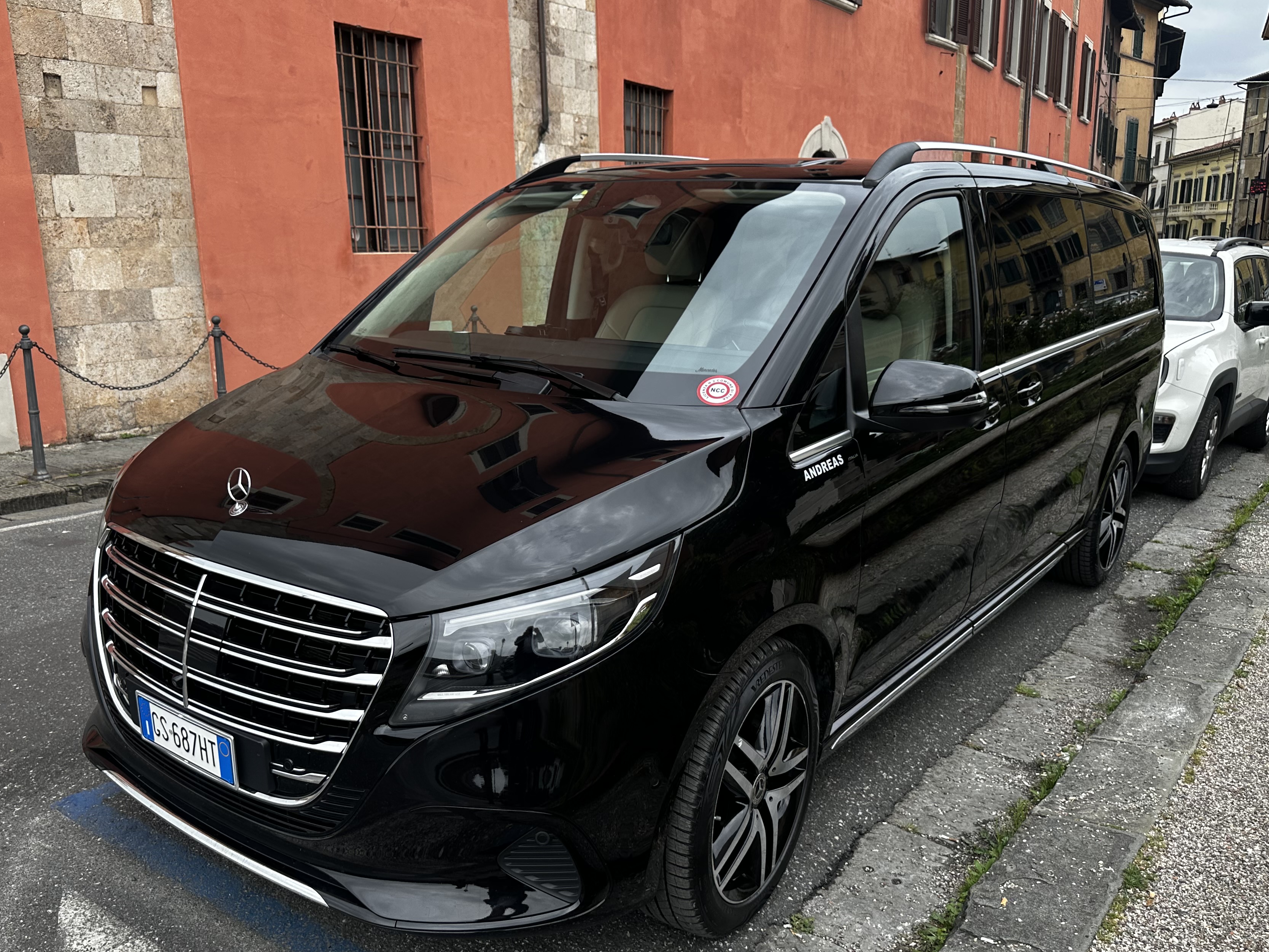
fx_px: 1063
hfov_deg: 61.5
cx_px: 572
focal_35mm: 29
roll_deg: +1.3
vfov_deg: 48.2
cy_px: 499
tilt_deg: -13.3
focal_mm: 6.86
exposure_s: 1/971
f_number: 1.78
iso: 80
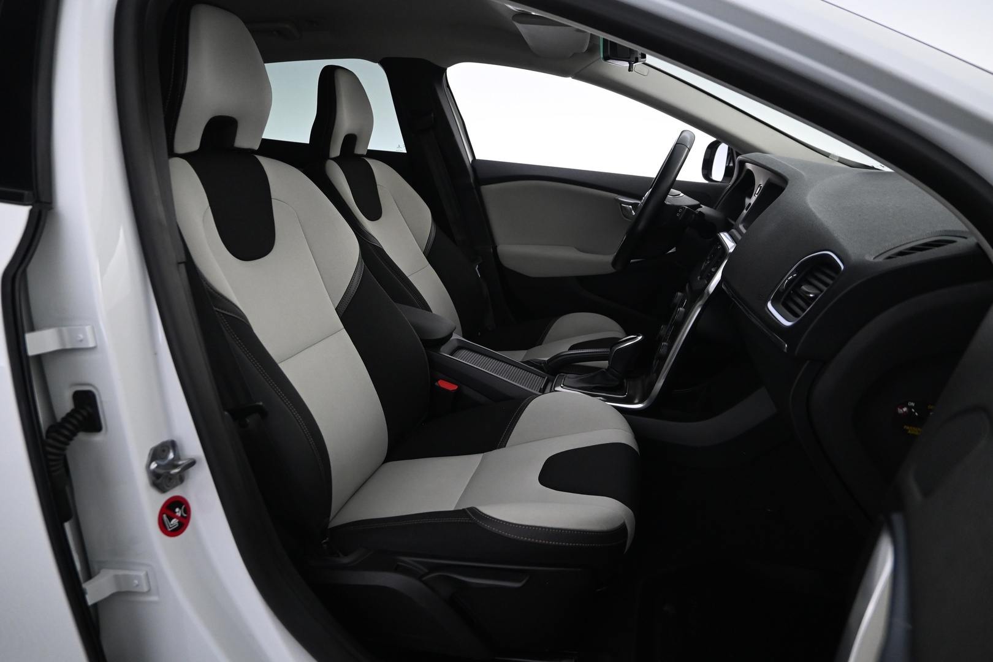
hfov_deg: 73.7
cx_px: 496
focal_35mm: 24
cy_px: 331
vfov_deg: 53.1
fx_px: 662
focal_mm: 16
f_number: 3.5
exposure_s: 1/30
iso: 1600
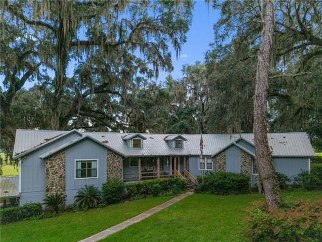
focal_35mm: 24
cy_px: 121
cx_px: 161
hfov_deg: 71.6
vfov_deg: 56.8
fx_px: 223
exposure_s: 1/1500
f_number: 1.8
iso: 400
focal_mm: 8.67
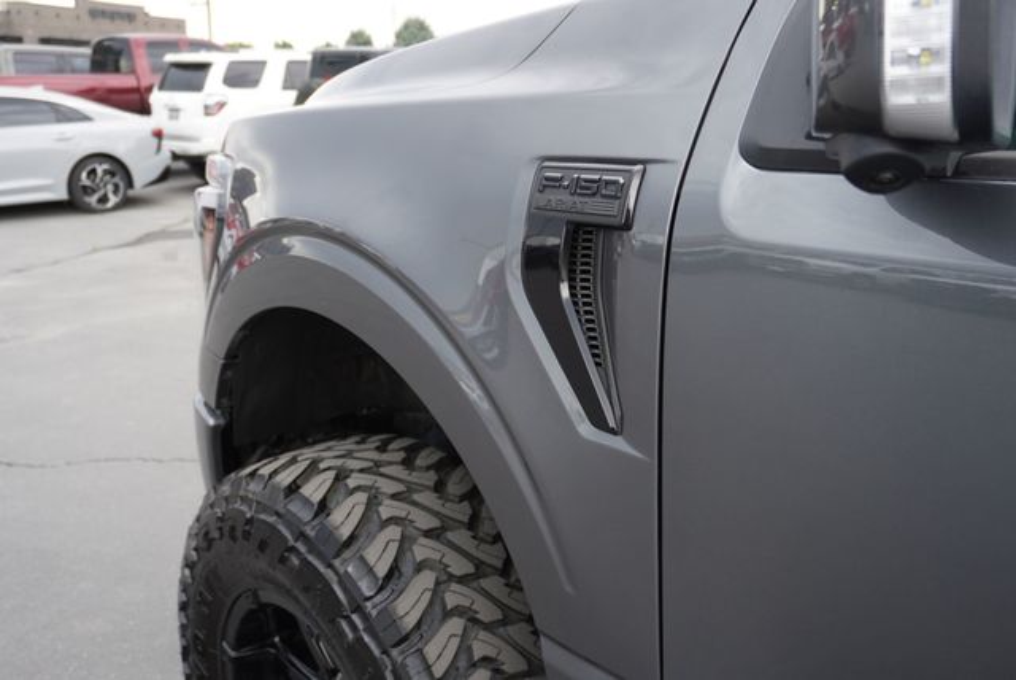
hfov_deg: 57.2
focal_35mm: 33
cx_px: 508
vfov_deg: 40.0
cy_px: 340
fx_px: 932
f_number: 4.5
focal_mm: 22
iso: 100
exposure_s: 1/60
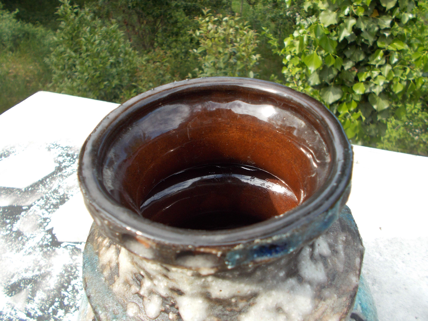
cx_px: 214
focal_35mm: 30
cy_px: 160
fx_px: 371
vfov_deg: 46.8
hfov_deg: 60.0
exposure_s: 1/160
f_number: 3.4
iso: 80
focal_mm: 5.3
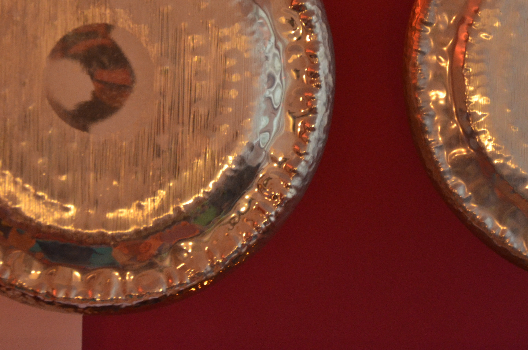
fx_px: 4082
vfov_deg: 4.9
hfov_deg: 7.4
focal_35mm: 279
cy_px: 43
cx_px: 164
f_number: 5.6
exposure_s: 1/15
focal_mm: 105
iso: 1600
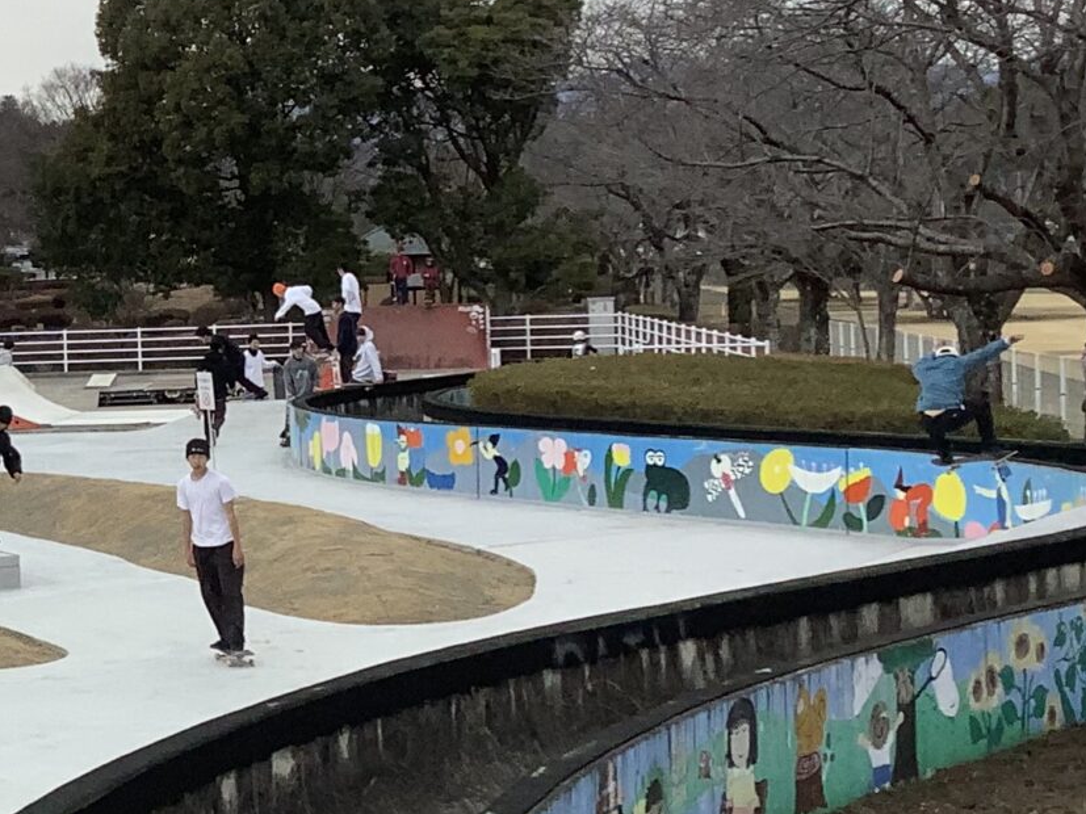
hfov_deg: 18.8
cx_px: -358
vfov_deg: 15.4
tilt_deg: -2.7
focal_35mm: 96
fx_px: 3011
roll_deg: +2.3
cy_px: 406
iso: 25
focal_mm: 3.3
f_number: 2.4
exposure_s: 1/1116
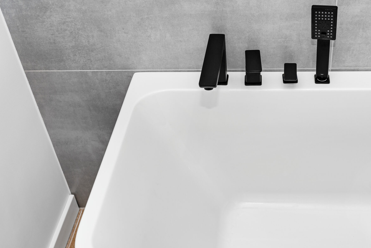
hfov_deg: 38.9
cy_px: 153
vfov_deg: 26.9
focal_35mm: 50
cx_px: 261
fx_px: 515
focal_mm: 35
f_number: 6.3
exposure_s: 1/60
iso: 100
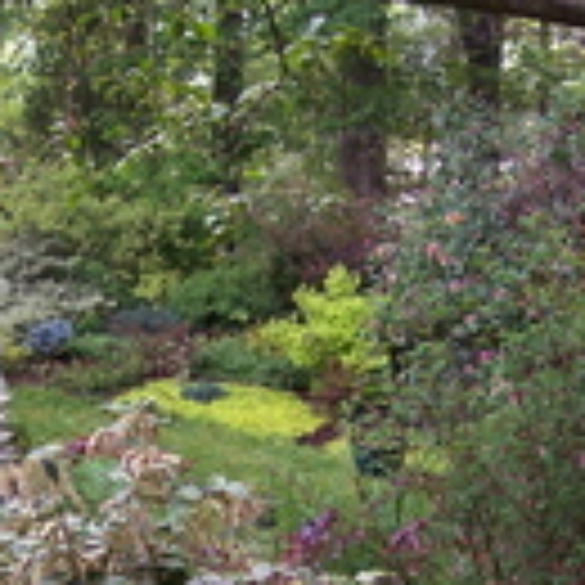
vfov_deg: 14.7
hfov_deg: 14.9
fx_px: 2237
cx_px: 256
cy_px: 580
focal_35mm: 117
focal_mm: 8
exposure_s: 1/60
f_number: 2.8
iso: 100
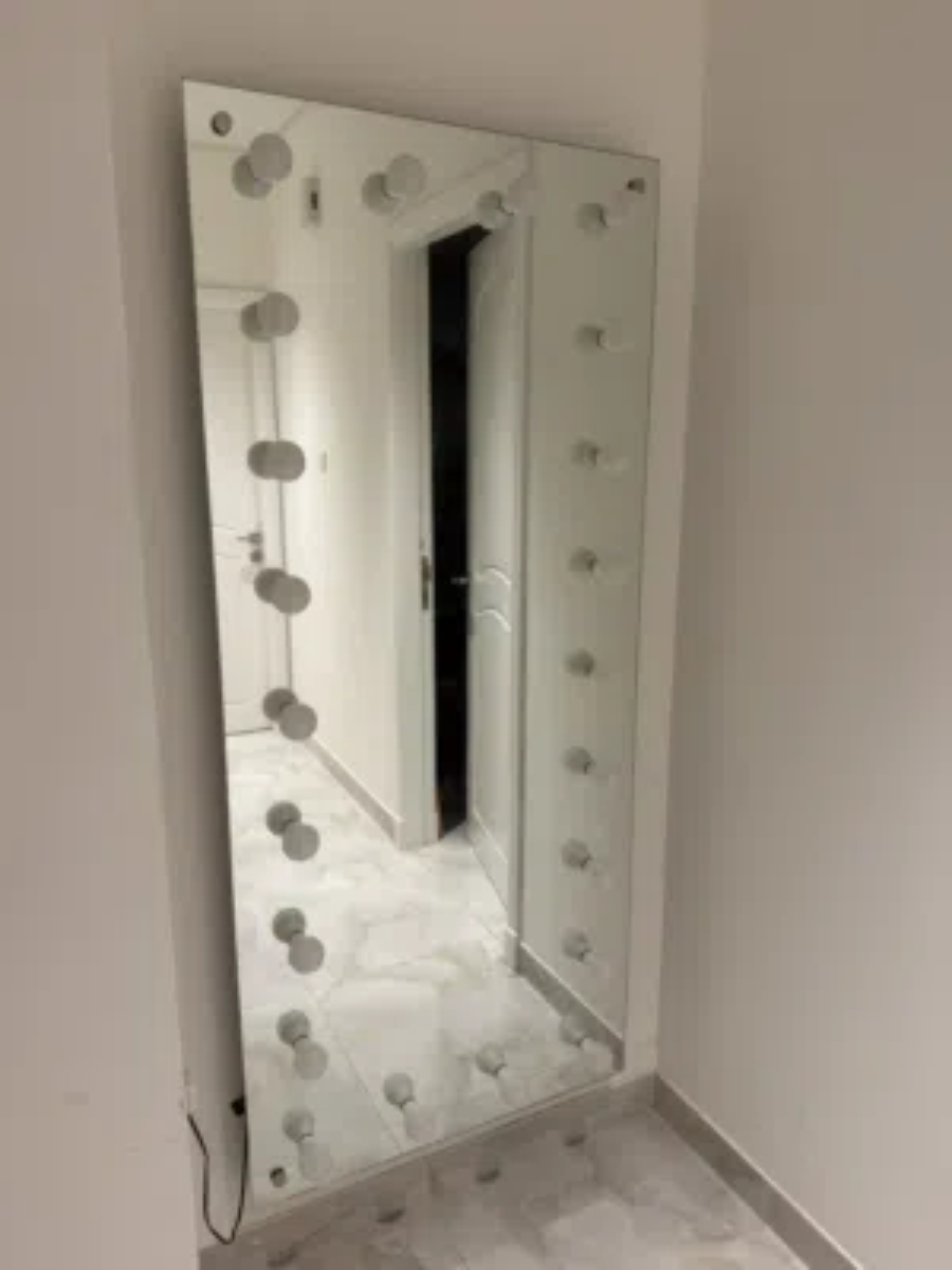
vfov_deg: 71.6
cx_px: 476
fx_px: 880
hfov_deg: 56.8
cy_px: 635
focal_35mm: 24
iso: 125
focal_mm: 6.76
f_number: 1.78
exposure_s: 1/50
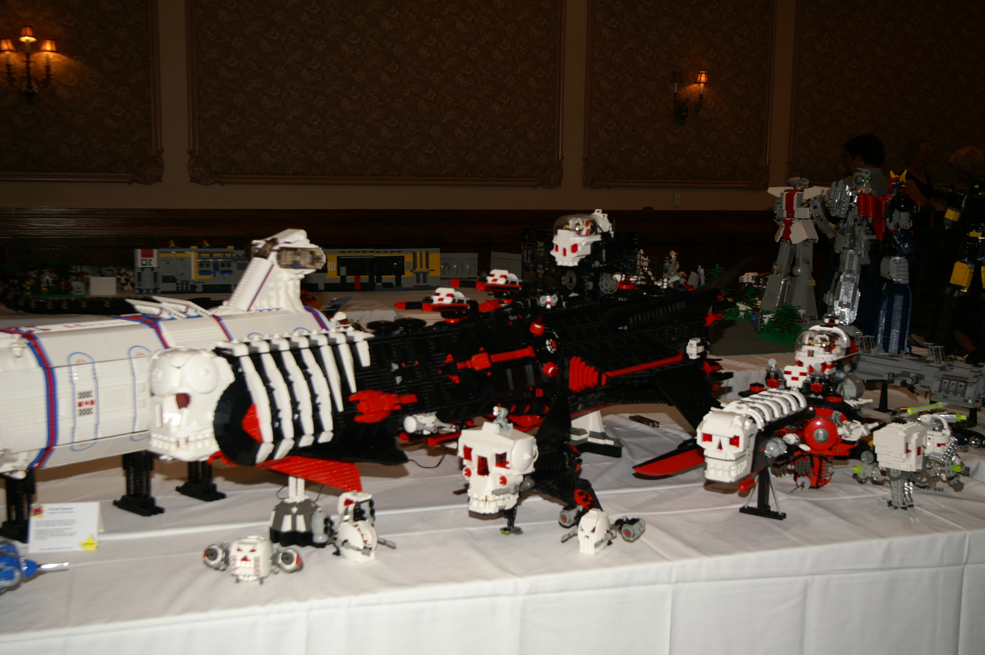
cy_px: 328
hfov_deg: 43.6
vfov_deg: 29.8
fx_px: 1230
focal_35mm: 45
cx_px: 492
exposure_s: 1/60
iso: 200
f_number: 5.6
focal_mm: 30
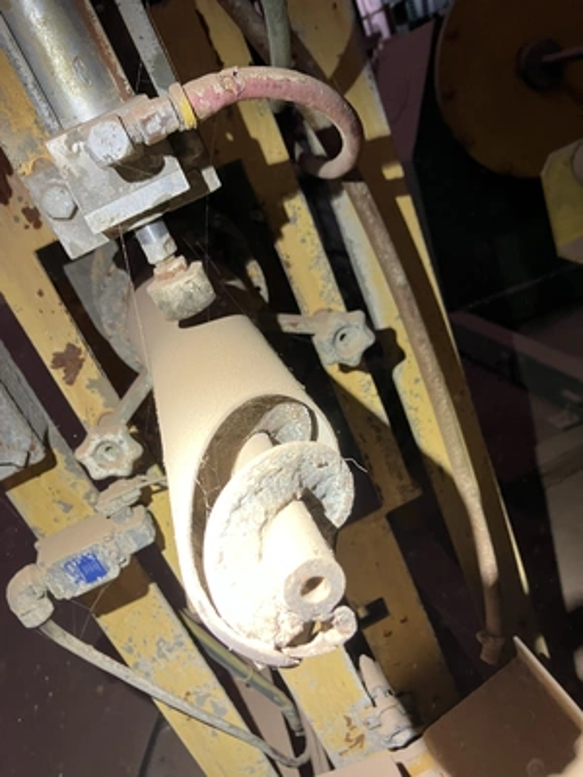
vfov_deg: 63.4
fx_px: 629
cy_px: 388
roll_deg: +22.8
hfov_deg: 49.7
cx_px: 292
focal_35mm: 28
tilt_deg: -24.4
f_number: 1.8
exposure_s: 1/66
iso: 80
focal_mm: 3.99
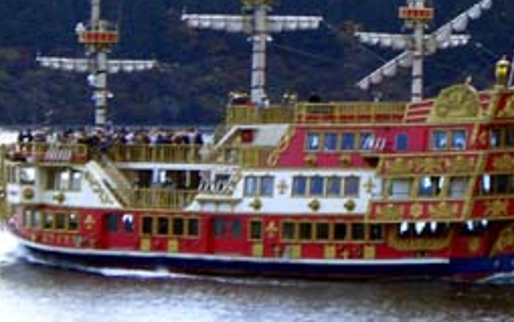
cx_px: 285
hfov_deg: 8.0
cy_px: 1
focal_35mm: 262
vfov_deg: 5.0
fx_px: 3672
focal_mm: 18.6
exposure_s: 1/125
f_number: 5.2
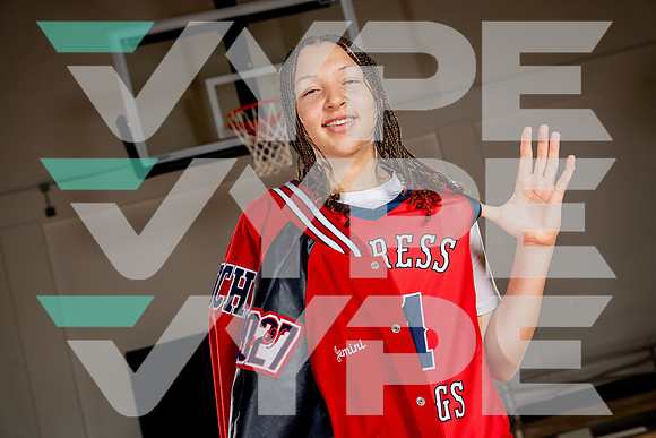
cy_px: 219
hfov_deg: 38.9
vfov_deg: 26.5
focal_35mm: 51
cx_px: 328
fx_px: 930
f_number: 5.6
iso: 200
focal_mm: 51
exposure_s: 1/250
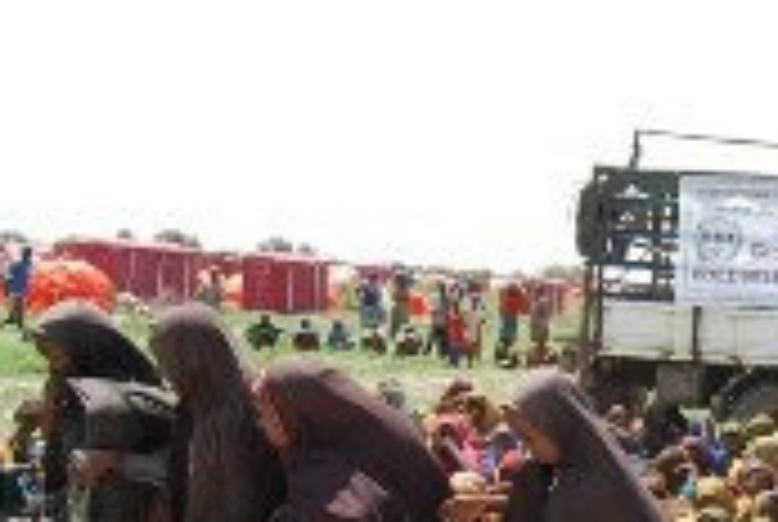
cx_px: 836
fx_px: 1933
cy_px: 522
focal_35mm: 89
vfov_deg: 15.1
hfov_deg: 21.7
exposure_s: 1/200
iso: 100
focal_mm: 23
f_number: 6.3
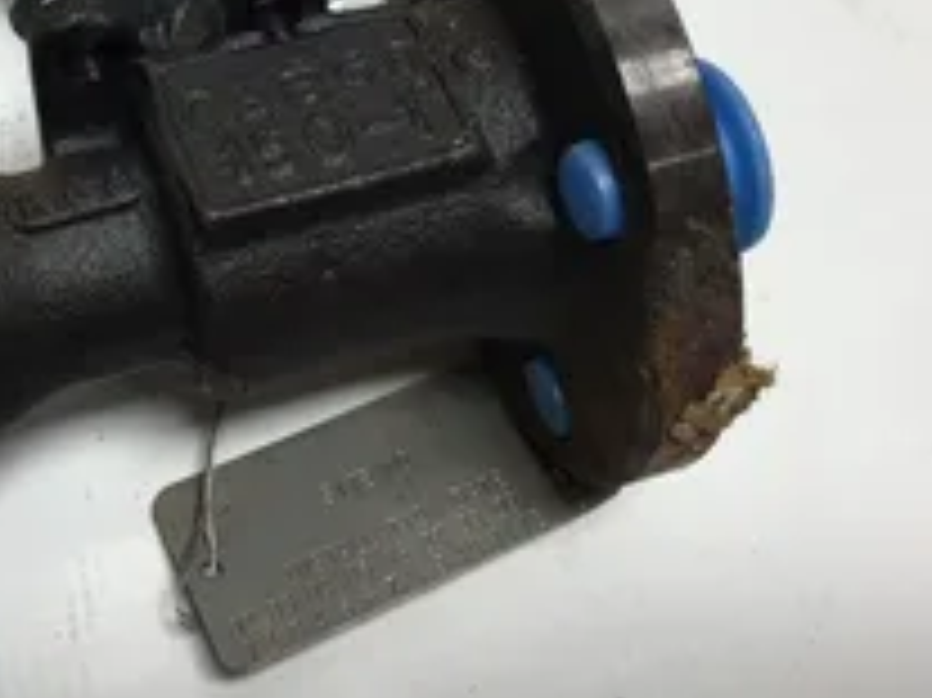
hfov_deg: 31.7
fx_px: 1615
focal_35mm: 60
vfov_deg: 23.8
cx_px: 248
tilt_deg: -61.0
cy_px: 77
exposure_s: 1/103
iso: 25
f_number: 2.4
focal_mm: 3.3
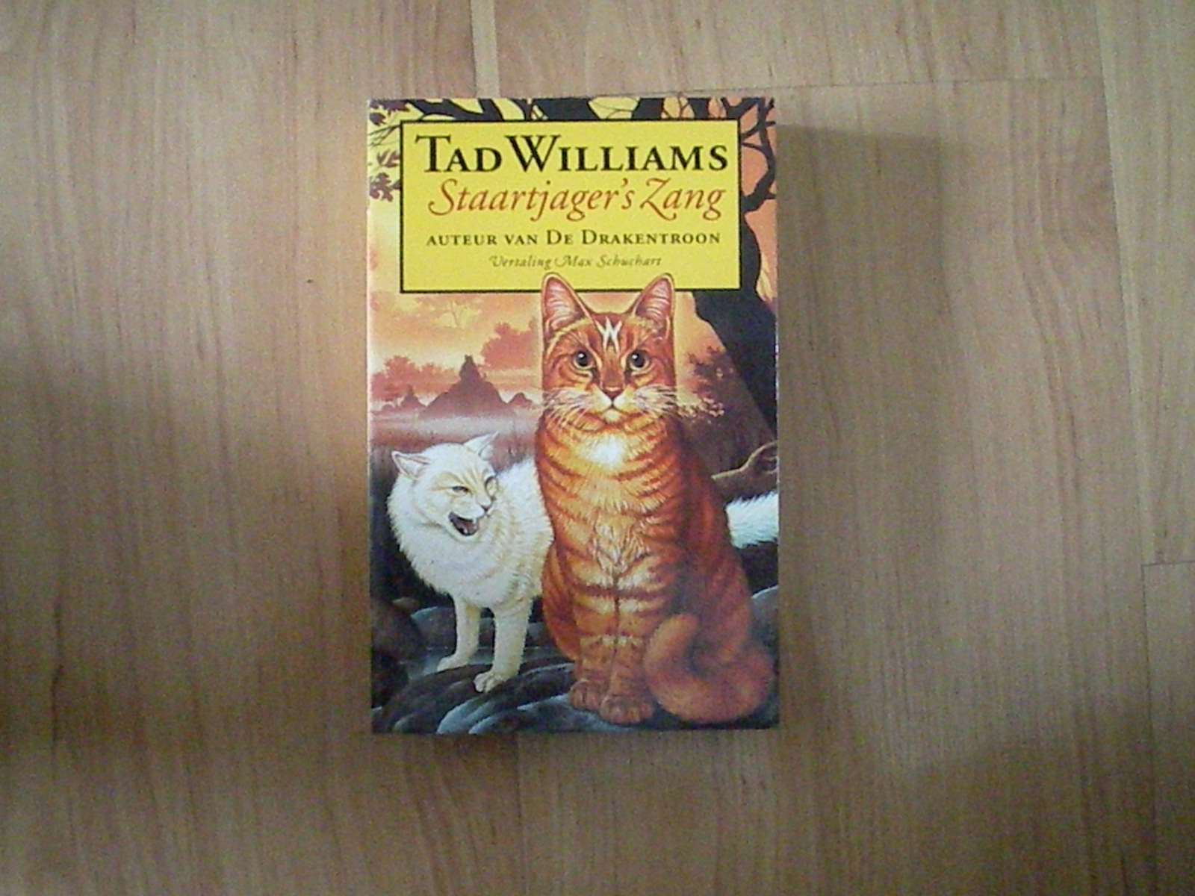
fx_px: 1312
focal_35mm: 38
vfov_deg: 37.7
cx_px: 598
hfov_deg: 49.0
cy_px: 448
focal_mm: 6.3
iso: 1800
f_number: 3.1
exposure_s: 1/80.7
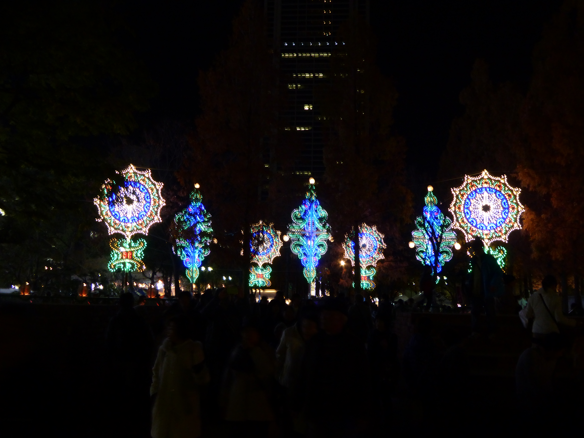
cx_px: 292
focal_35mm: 36
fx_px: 607
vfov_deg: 39.7
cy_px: 219
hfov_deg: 51.4
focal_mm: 6.3
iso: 400
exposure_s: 1/10
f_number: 3.7
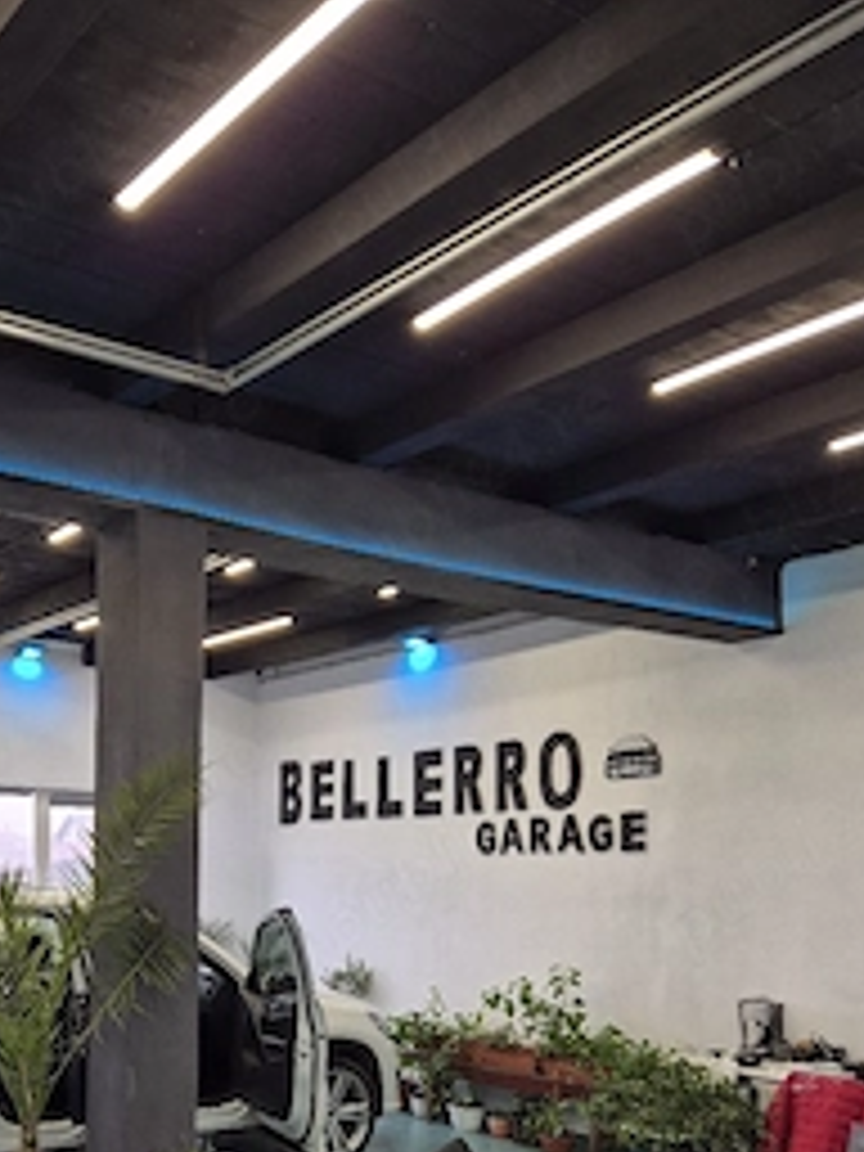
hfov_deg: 38.5
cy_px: 896
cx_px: 207
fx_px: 1198
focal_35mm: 36
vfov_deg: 48.9
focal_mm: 5.4
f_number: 1.8
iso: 50
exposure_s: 1/100
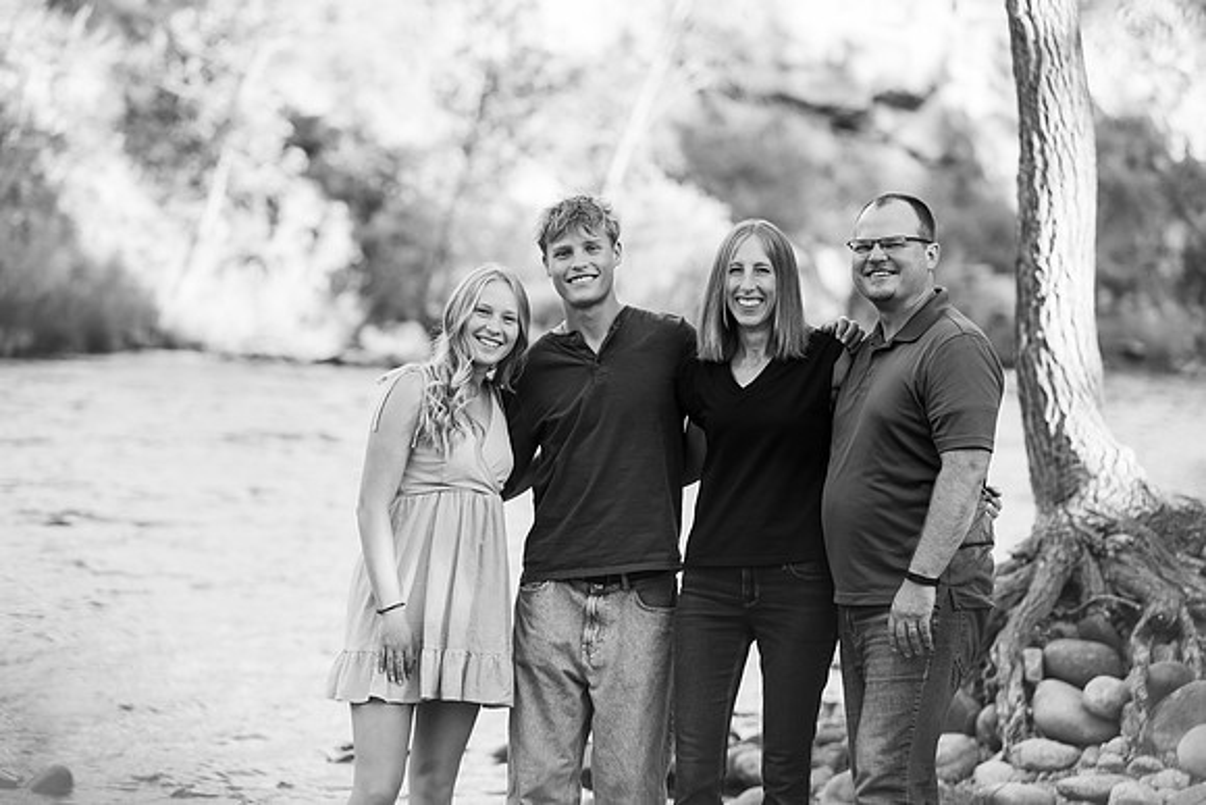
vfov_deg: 11.6
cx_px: 603
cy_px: 402
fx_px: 3954
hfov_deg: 17.3
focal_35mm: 118
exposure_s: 1/160
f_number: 3.2
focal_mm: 118
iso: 200
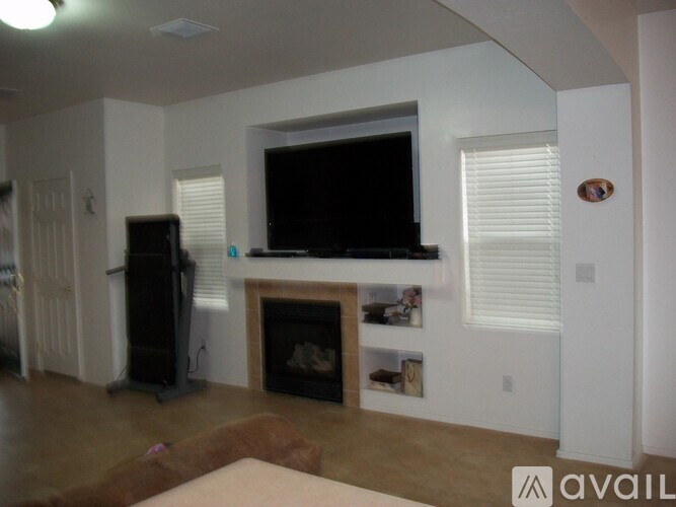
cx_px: 338
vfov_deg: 44.1
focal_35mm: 32
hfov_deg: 56.8
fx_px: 625
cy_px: 254
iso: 160
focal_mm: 5.7
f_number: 2.9
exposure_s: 1/30
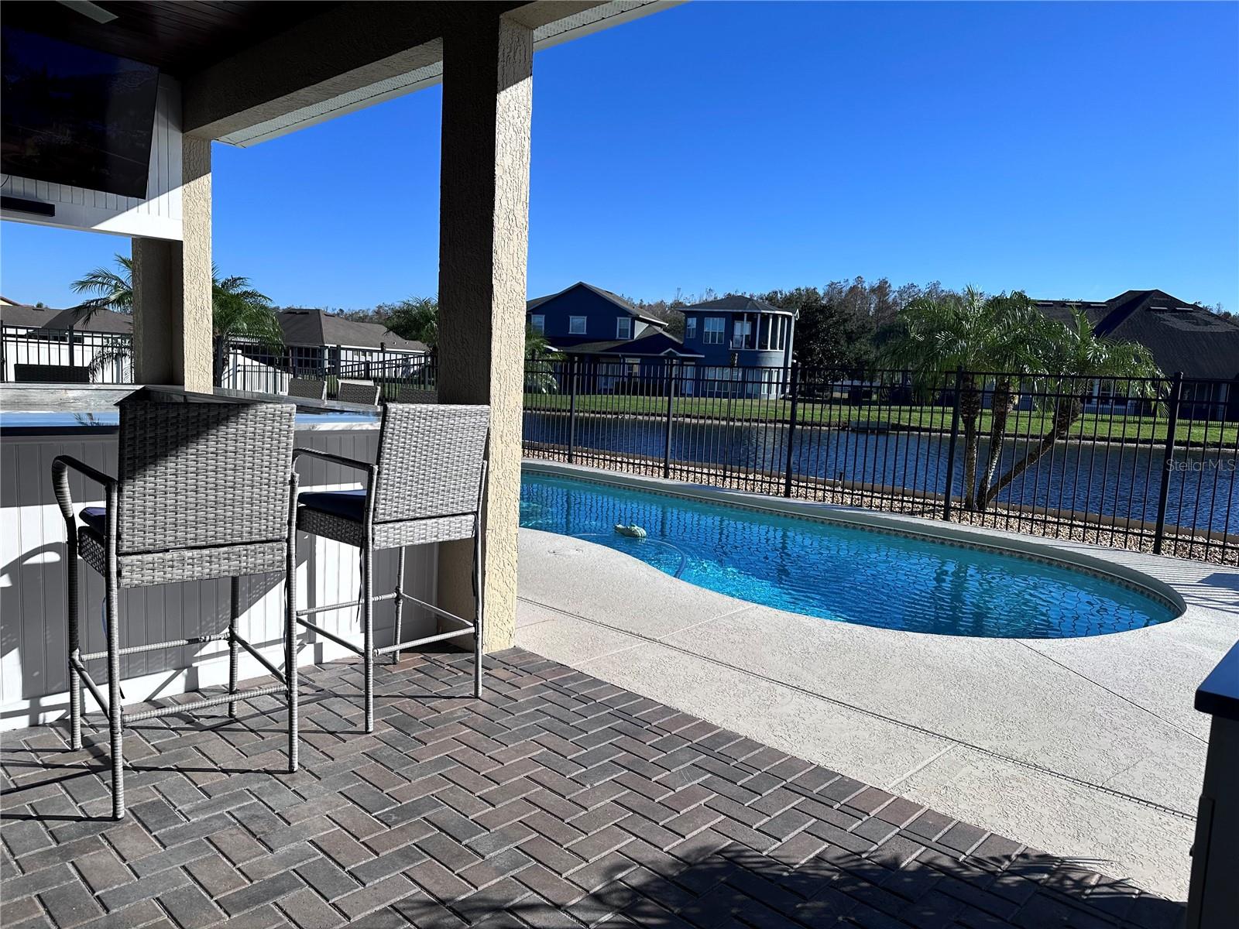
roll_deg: -2.5
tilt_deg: -6.0
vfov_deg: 56.8
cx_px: 620
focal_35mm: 24
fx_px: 859
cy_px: 464
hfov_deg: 71.6
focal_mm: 6.86
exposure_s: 1/5263
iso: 80
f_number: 1.78
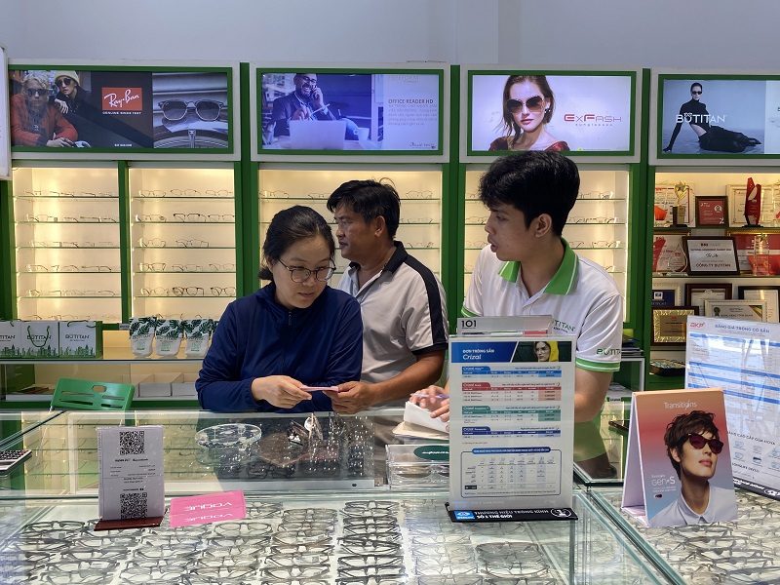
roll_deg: -1.4
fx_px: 586
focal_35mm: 26
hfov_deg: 67.3
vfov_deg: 53.1
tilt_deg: -3.8
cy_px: 292
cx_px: 390
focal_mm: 4.25
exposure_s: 1/100
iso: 50
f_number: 1.8
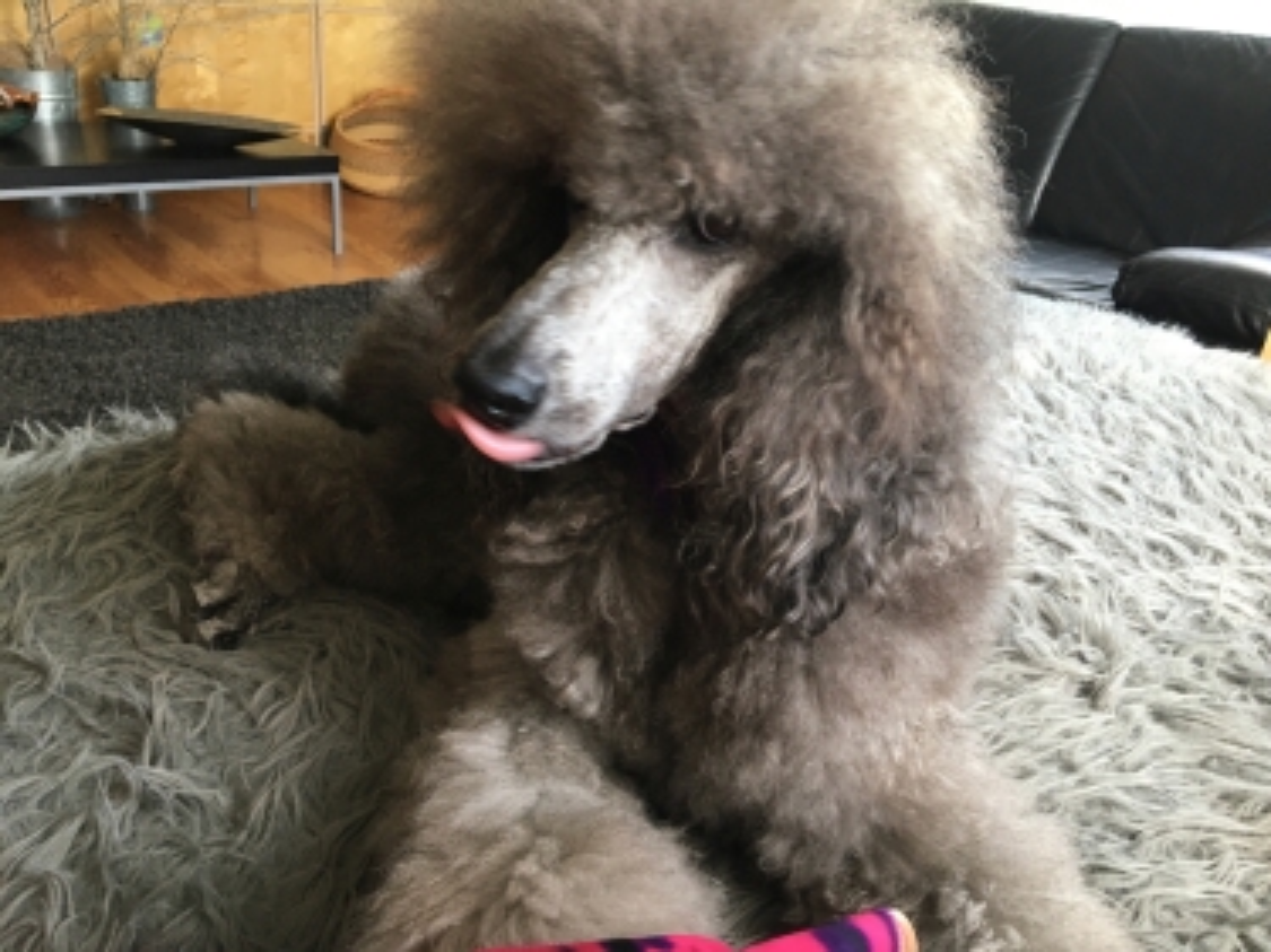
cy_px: 476
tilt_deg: -25.7
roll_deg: -5.8
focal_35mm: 29
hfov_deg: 61.7
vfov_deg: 48.2
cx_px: 636
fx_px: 1064
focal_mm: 4.15
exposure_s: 1/30
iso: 80
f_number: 2.2
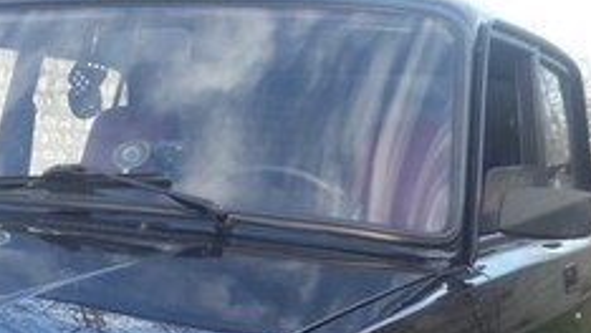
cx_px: -35
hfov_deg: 23.4
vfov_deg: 13.5
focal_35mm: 86
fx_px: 1349
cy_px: 443
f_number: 1.9
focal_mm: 3.7
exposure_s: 1/252
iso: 40
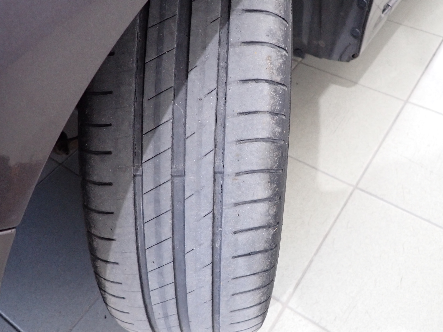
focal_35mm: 32
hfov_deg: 56.8
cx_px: 238
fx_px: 410
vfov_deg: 44.2
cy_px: 163
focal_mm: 4.5
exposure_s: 1/30
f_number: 2
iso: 400
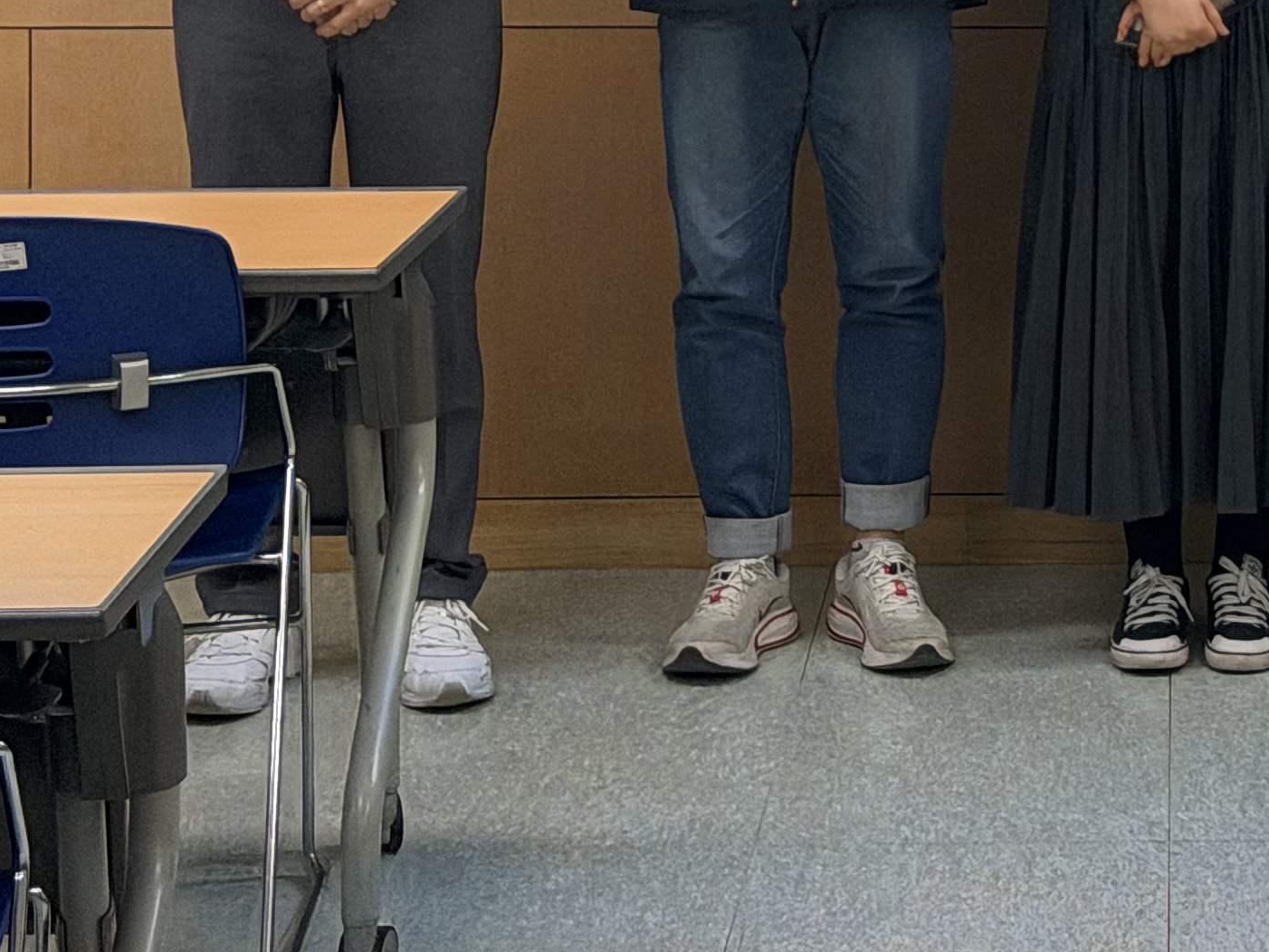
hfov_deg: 13.9
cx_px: 1479
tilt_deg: -3.7
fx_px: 5060
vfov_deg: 10.5
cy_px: -327
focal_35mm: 138
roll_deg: -0.8
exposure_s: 1/153
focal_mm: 6.76
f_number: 1.78
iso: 100
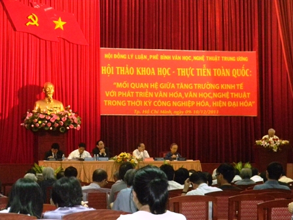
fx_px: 889
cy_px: 110
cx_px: 146
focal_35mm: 105
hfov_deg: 18.7
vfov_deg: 14.1
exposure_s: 1/30
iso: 800
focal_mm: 19
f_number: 4.7
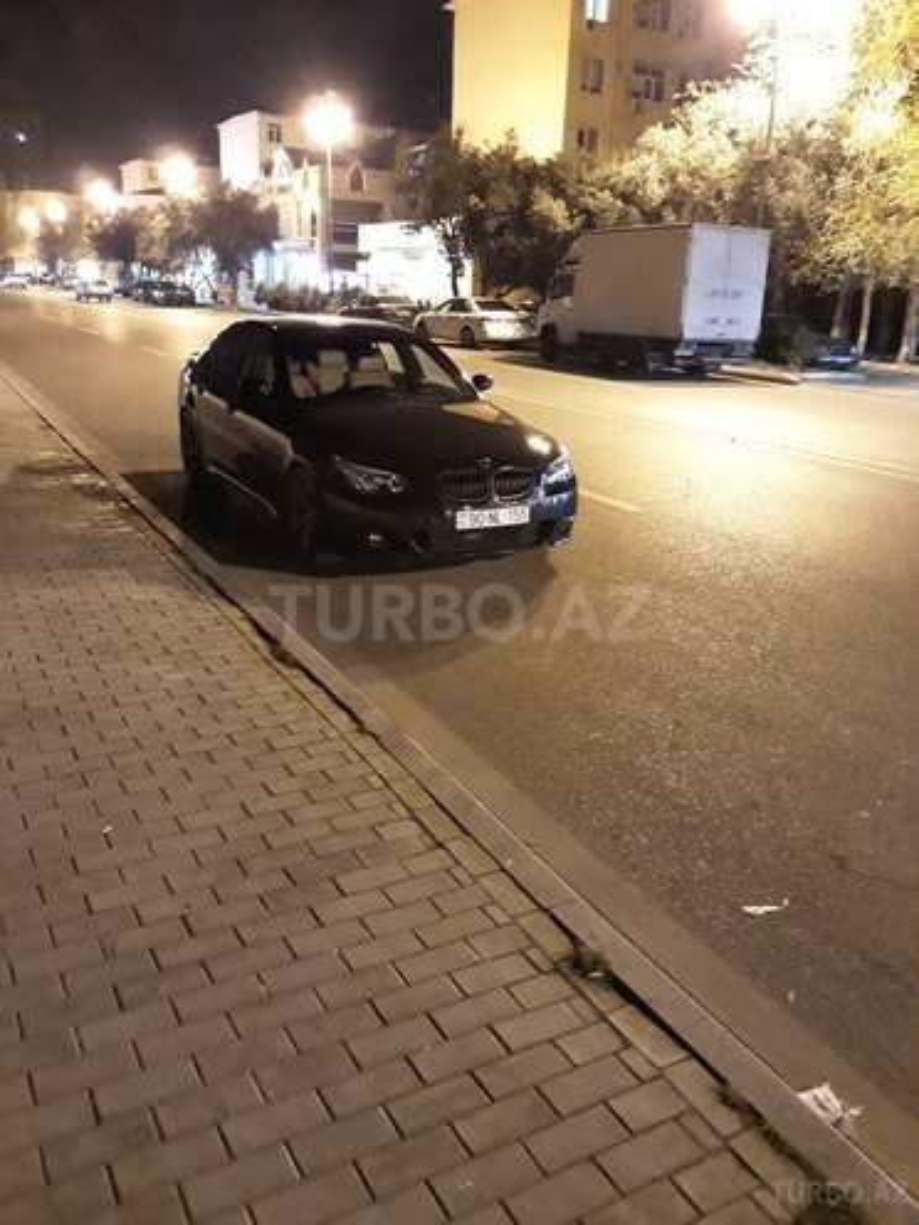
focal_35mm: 27
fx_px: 956
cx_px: 460
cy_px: 612
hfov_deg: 51.4
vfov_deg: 65.3
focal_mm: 3.71
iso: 800
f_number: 1.7
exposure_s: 1/10
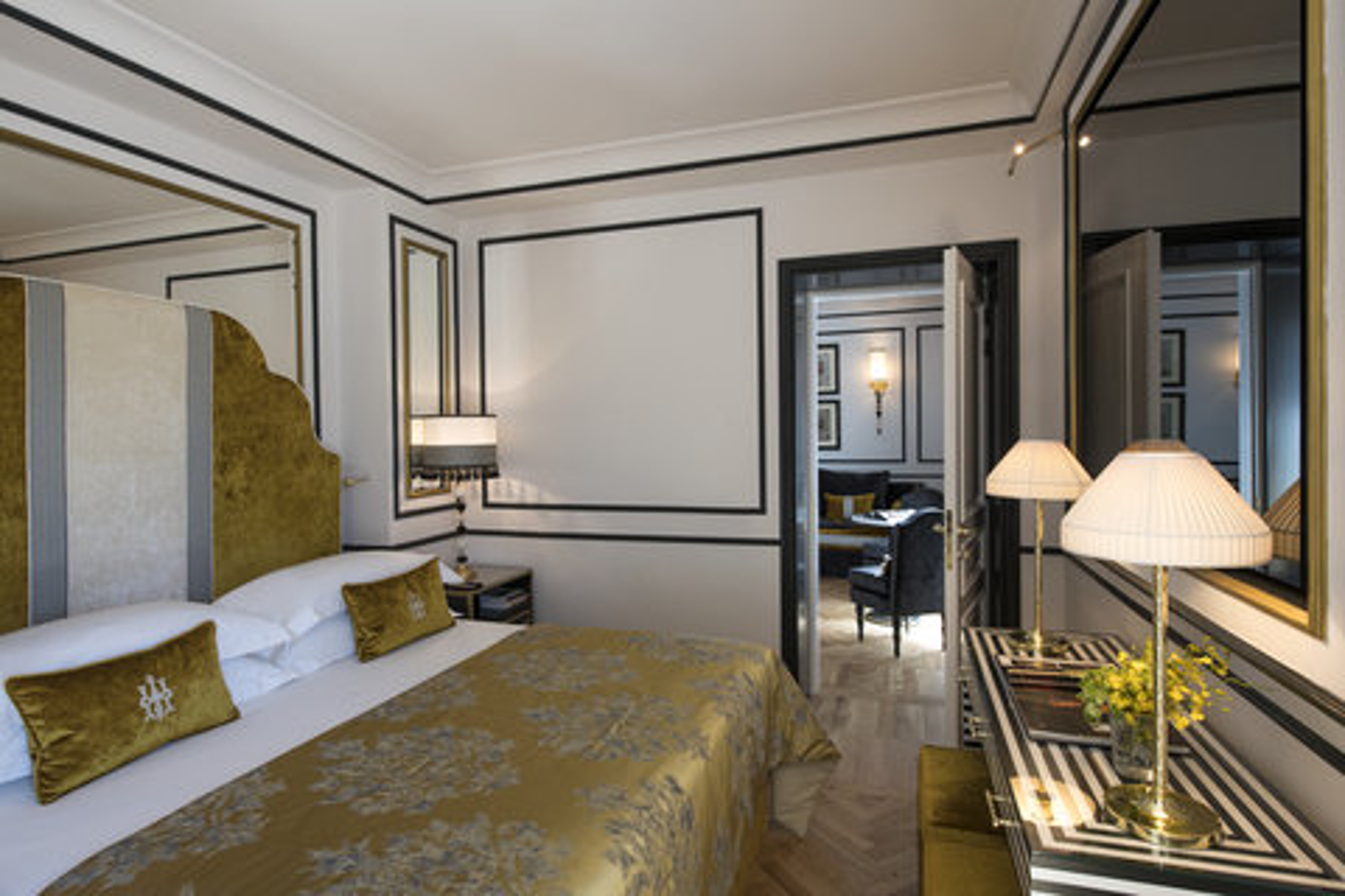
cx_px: 672
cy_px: 448
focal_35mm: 19
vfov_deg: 64.6
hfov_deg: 86.9
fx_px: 710
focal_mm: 19
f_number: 11
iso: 500
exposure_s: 1/15
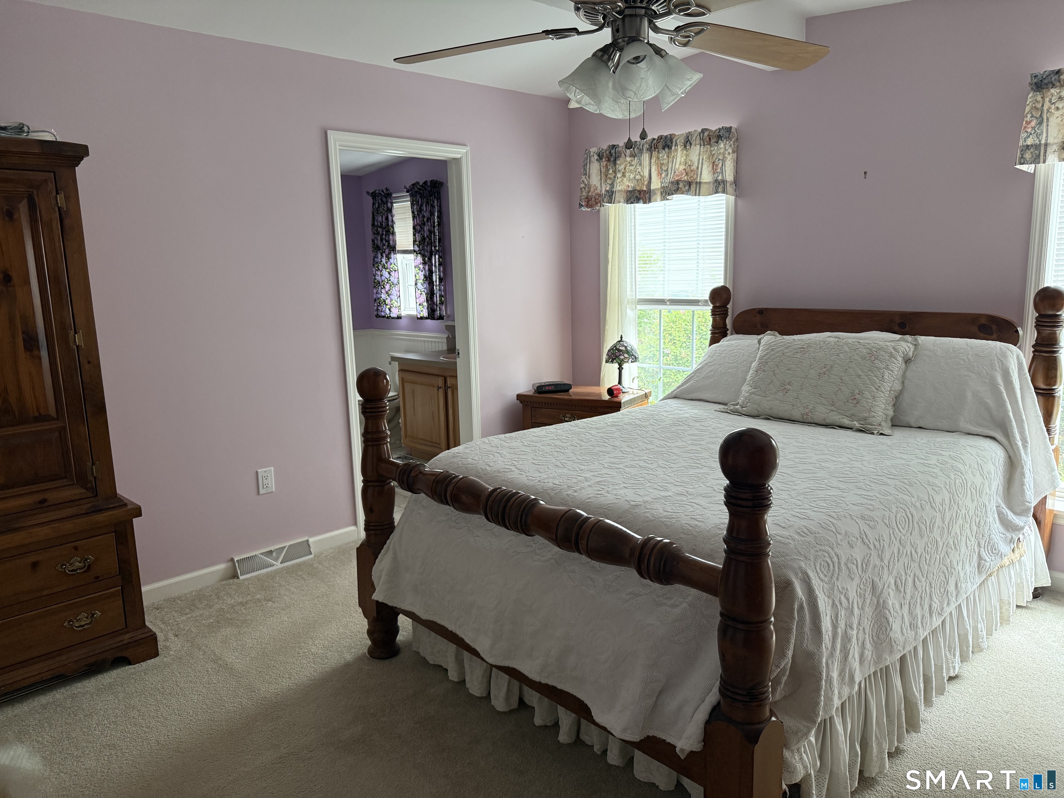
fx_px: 738
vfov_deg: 56.8
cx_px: 532
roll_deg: +1.8
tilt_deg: -9.1
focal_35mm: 24
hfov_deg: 71.6
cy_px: 399
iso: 250
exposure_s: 1/60
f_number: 1.78
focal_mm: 6.76
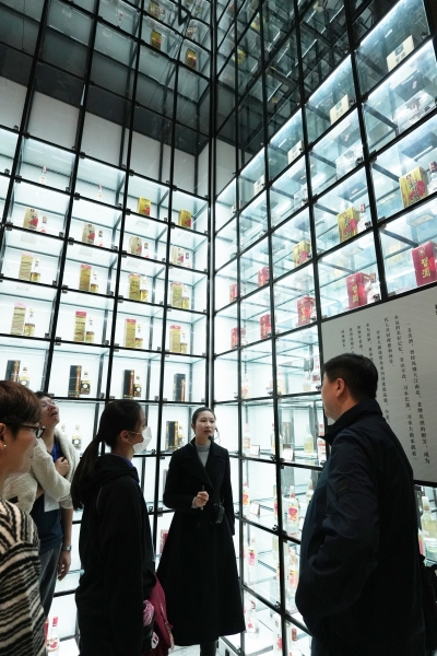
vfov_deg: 84.0
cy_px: 328
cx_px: 218
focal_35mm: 20
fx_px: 364
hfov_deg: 61.9
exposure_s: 1/200
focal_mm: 20
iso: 4000
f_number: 5
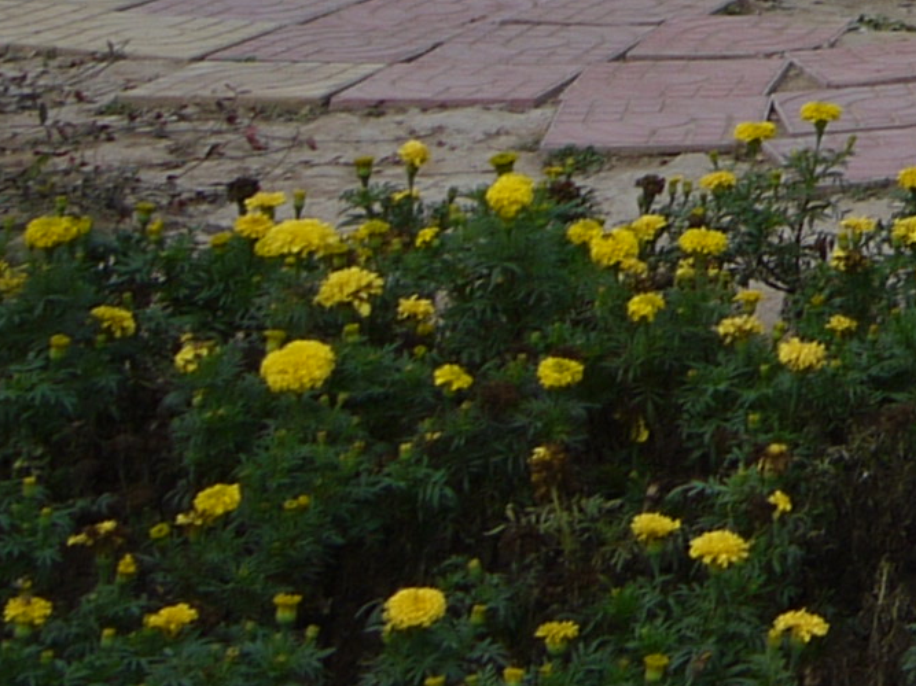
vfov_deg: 8.1
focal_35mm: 168
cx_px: 2207
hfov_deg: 10.2
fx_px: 4445
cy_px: -1045
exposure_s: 1/320
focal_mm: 14
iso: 100
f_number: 8
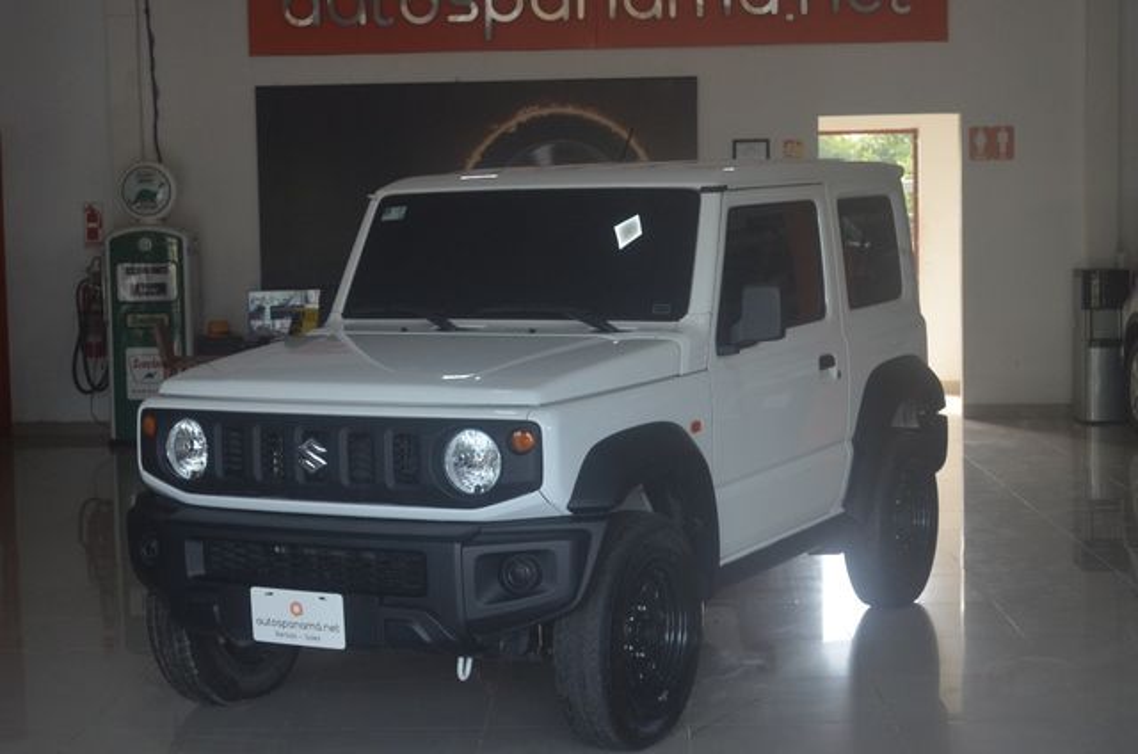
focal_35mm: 66
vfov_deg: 20.5
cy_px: 377
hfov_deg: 30.6
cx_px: 569
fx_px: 2082
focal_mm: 44
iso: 400
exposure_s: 1/100
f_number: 5.3
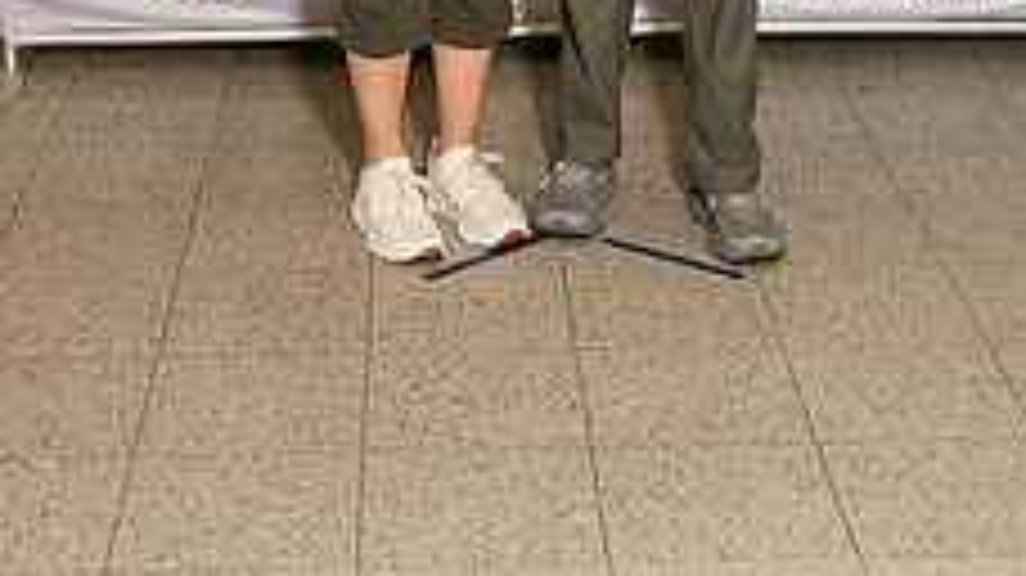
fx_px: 2448
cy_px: -414
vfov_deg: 12.4
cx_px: 531
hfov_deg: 23.7
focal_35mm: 90
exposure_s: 1/100
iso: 400
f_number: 8
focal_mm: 29
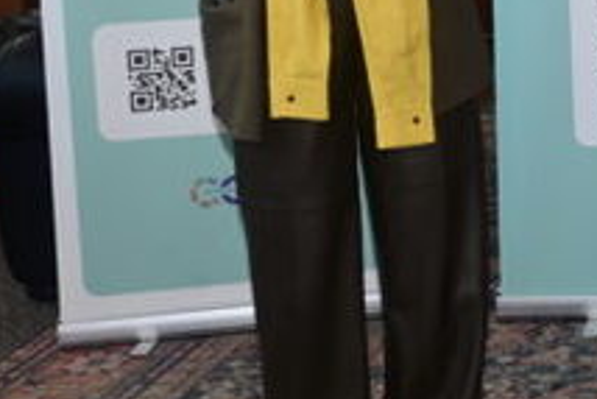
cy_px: -54
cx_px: 700
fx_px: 1742
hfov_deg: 18.5
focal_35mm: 105
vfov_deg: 12.8
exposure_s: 1/80
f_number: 7.1
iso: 1000
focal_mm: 30
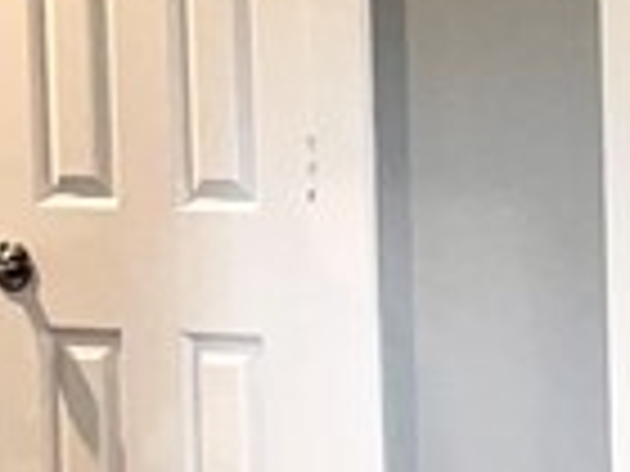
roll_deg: +0.1
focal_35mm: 190
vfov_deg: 7.8
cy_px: 148
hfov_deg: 8.8
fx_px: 3458
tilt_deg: -3.8
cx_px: 1786
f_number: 1.6
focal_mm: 5.1
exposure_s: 1/15
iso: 64
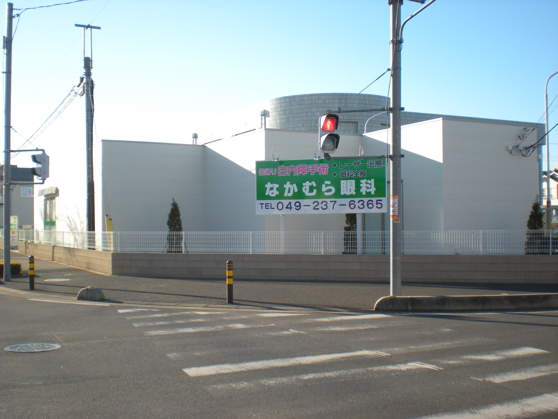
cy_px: 210
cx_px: 279
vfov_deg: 32.9
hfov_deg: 42.9
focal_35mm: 44
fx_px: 709
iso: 64
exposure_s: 1/165
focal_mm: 7.4
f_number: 4.9
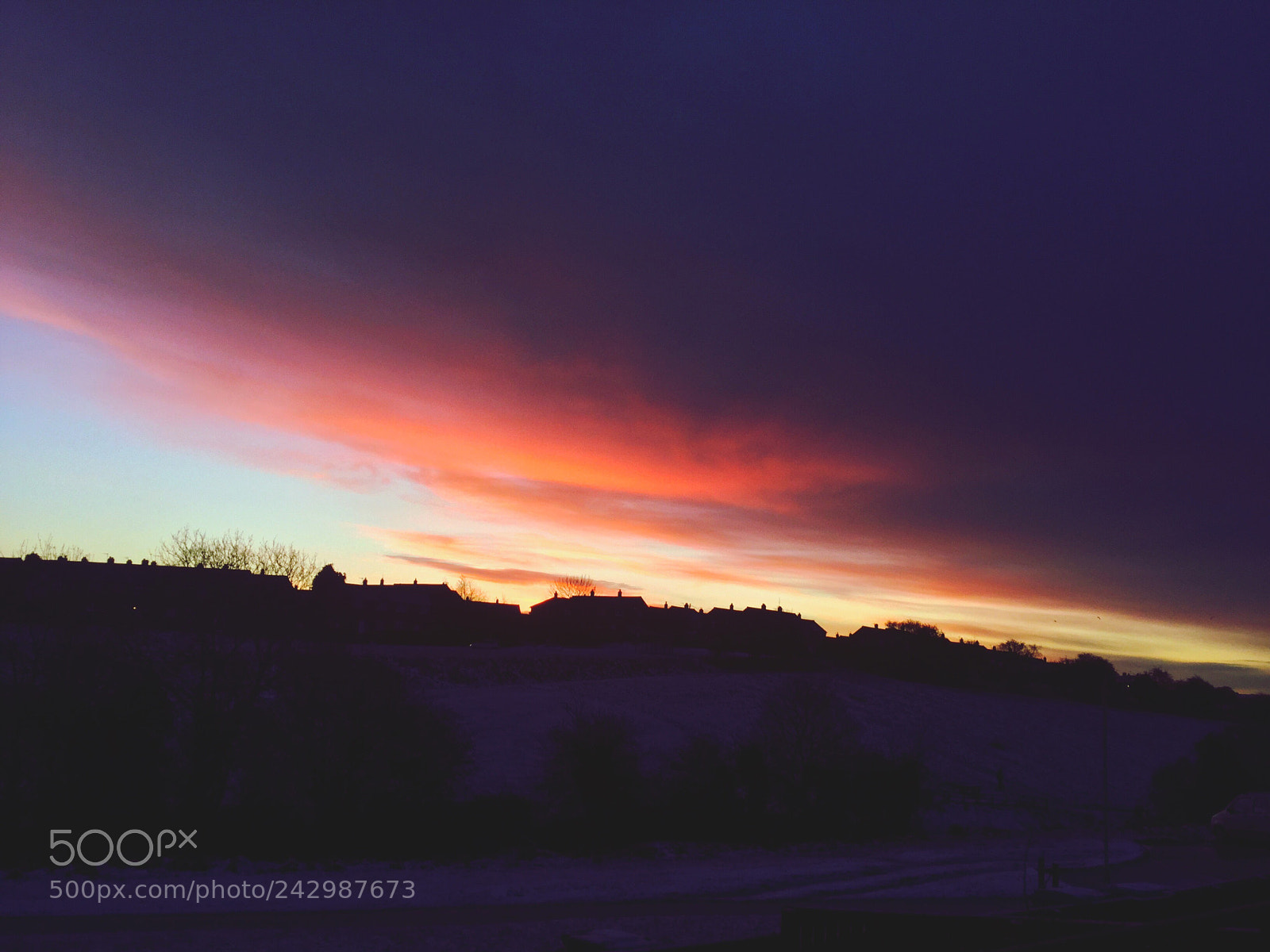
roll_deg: -4.6
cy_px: 476
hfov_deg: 58.4
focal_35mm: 31
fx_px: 1137
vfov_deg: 45.4
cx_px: 635
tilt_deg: +7.3
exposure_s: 1/100
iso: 32
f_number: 2.4
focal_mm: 3.3
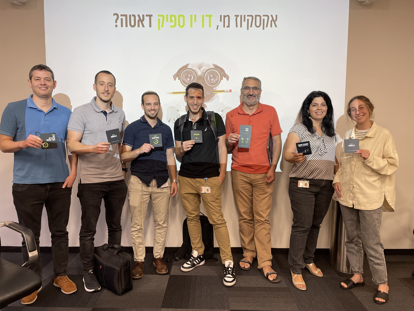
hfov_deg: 67.3
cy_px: 156
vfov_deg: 53.1
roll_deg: -0.6
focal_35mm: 26
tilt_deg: -6.5
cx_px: 207
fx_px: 311
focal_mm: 4.2
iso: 80
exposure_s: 1/100
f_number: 1.6
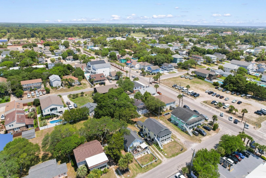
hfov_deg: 78.6
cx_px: 133
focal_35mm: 22
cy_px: 89
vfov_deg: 57.2
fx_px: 163
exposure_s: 1/320
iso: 100
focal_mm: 8.38
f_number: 2.8
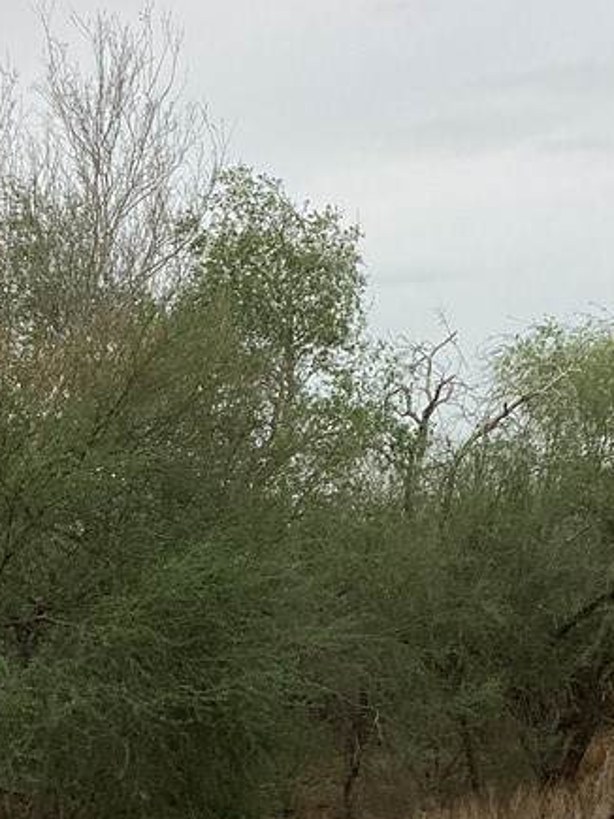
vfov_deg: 26.5
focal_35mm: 73
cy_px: 569
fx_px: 1727
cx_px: 396
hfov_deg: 20.1
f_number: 2.4
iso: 32
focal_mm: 3.3
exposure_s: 1/120
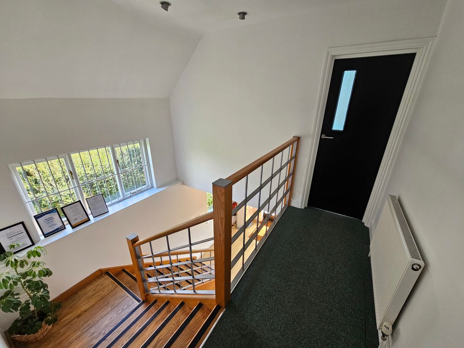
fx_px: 174
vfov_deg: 89.9
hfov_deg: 106.2
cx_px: 232
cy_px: 174
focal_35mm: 13
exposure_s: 1/100
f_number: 2.2
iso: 160
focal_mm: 2.2
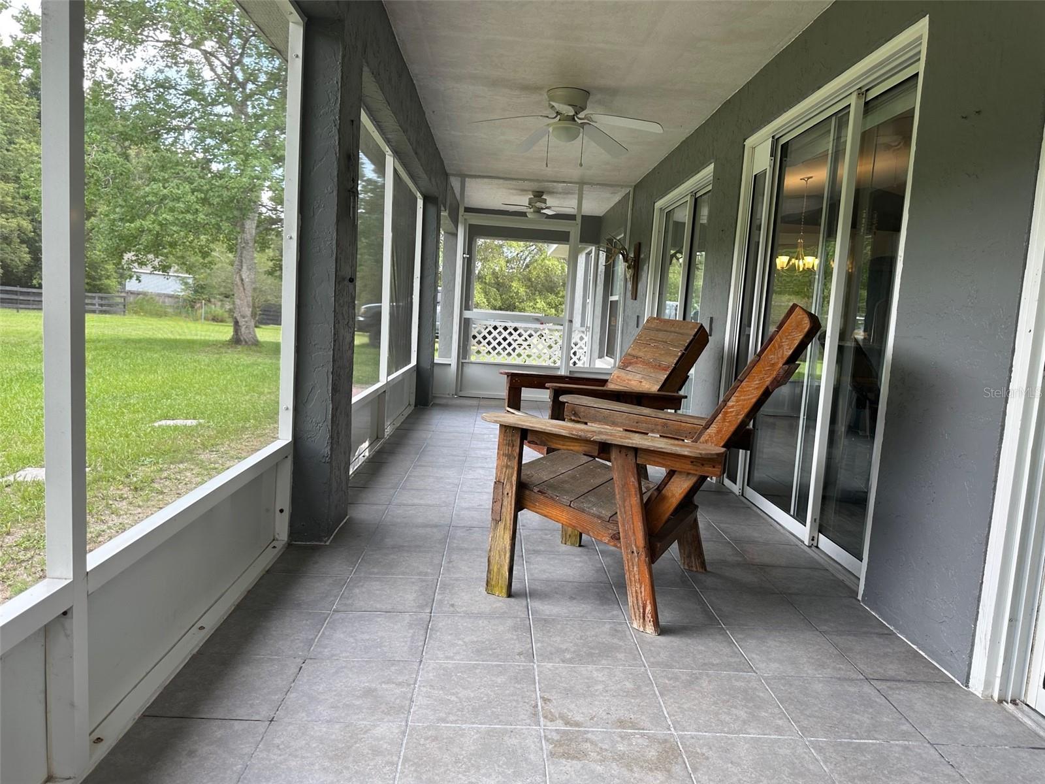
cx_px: 522
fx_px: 725
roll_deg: -3.4
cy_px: 392
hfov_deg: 71.6
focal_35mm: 24
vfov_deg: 56.8
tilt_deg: -7.1
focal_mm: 6.86
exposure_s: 1/151
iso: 80
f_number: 1.78
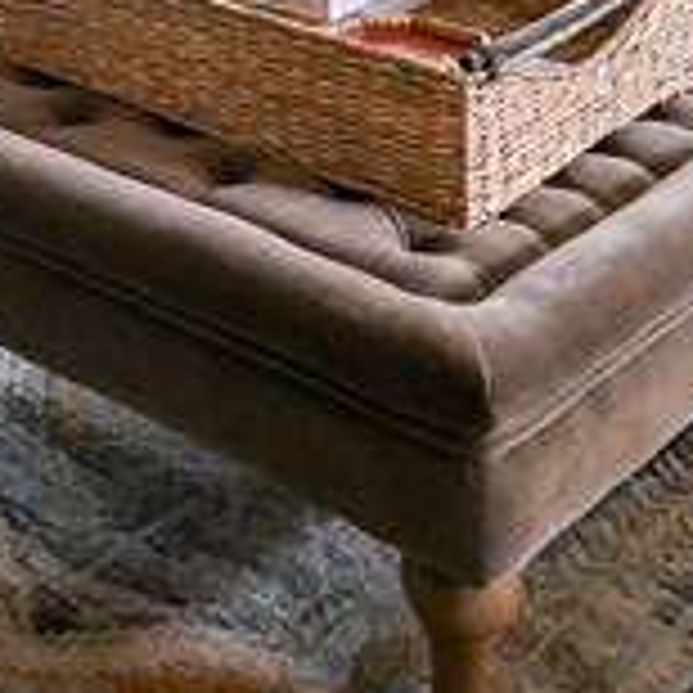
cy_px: -605
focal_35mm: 79
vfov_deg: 17.3
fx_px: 1789
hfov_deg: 21.3
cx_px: 40
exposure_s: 1/60
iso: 1600
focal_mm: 14
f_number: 9
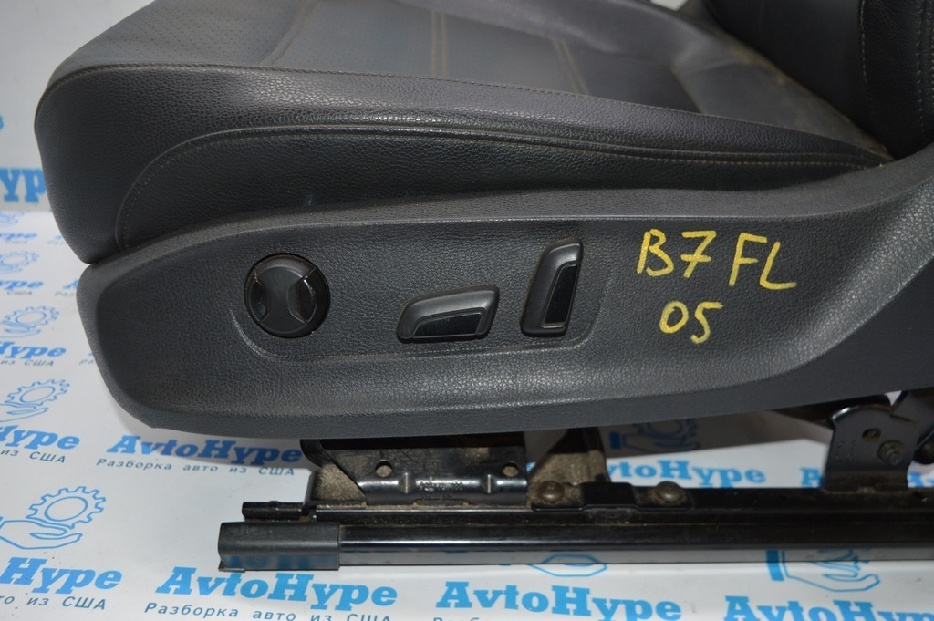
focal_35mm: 36
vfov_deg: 36.8
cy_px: 310
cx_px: 467
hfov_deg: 53.2
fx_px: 933
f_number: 4
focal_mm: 24
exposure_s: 1/60
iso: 450
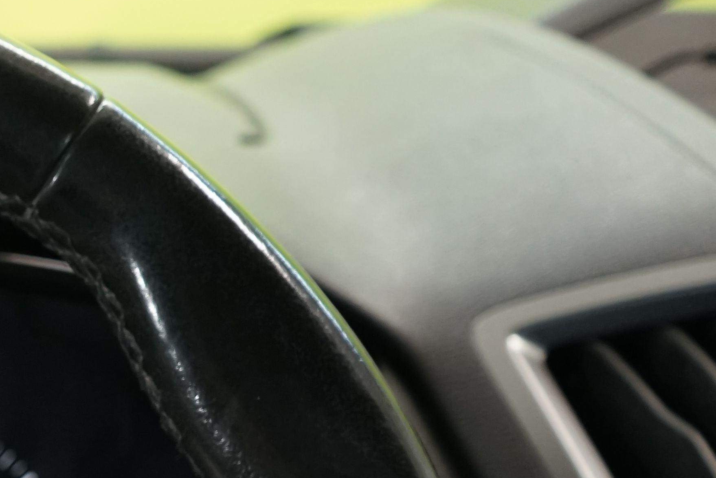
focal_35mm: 99
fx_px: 1969
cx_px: -446
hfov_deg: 17.8
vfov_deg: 12.9
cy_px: 764
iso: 1250
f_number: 5
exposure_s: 1/30
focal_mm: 29
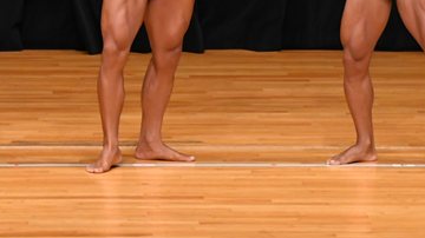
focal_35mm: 541
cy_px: -54
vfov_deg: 2.2
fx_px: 6093
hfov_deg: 4.0
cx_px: 155
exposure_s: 1/400
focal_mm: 160
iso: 3200
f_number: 5.6
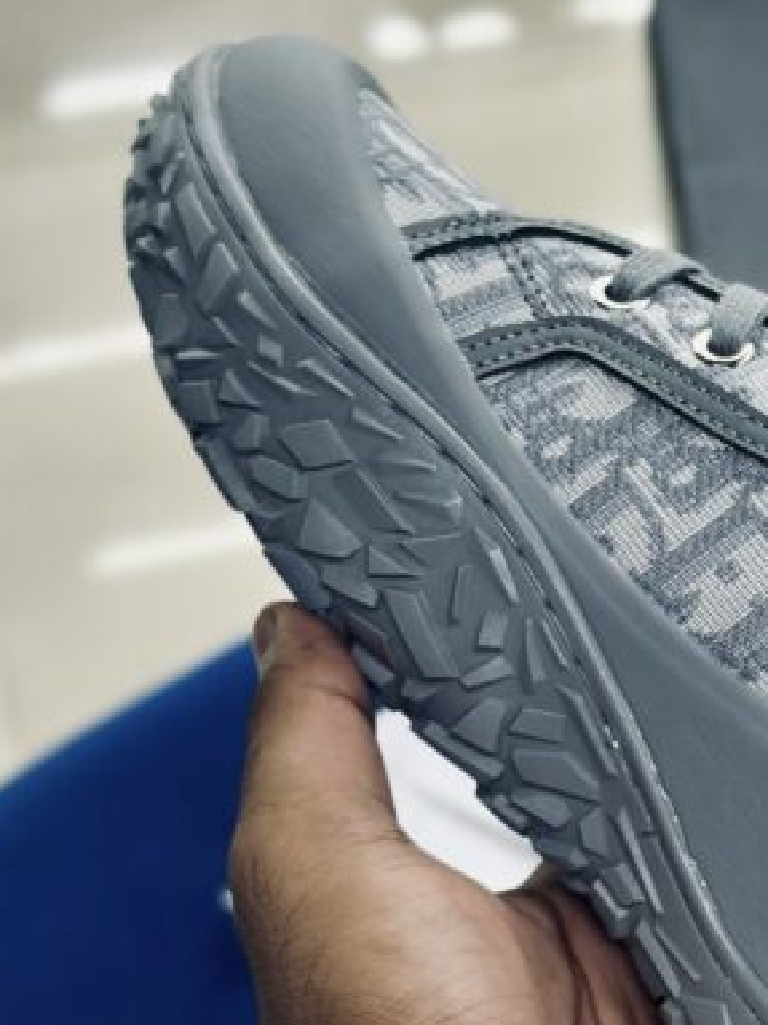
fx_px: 3463
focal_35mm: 117
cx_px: 902
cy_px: 767
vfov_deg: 16.7
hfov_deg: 12.4
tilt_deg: -51.3
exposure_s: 1/100
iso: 80
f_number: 1.78
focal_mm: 6.86
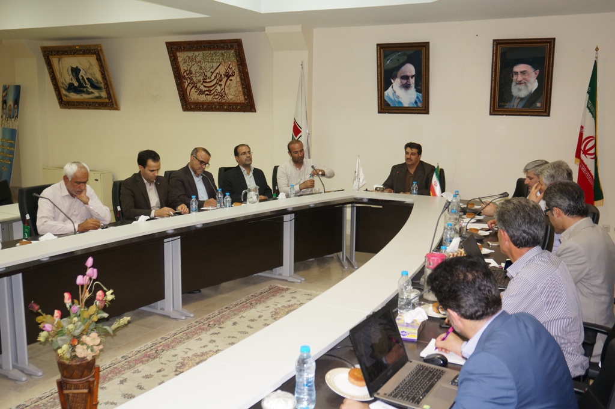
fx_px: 614
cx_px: 308
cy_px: 204
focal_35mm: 36
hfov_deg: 53.2
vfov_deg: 36.8
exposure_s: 1/60
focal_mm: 24
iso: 640
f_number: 4.5
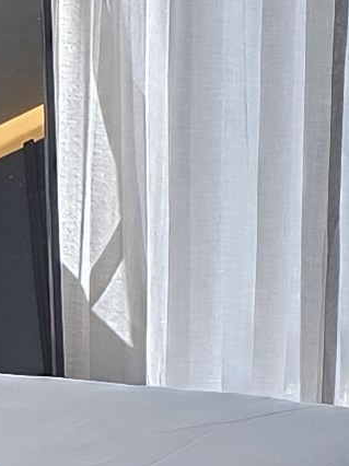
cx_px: -383
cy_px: 467
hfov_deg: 6.6
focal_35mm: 216
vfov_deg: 9.1
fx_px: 2907
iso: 64
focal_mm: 6.3
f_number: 1.7
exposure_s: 1/180
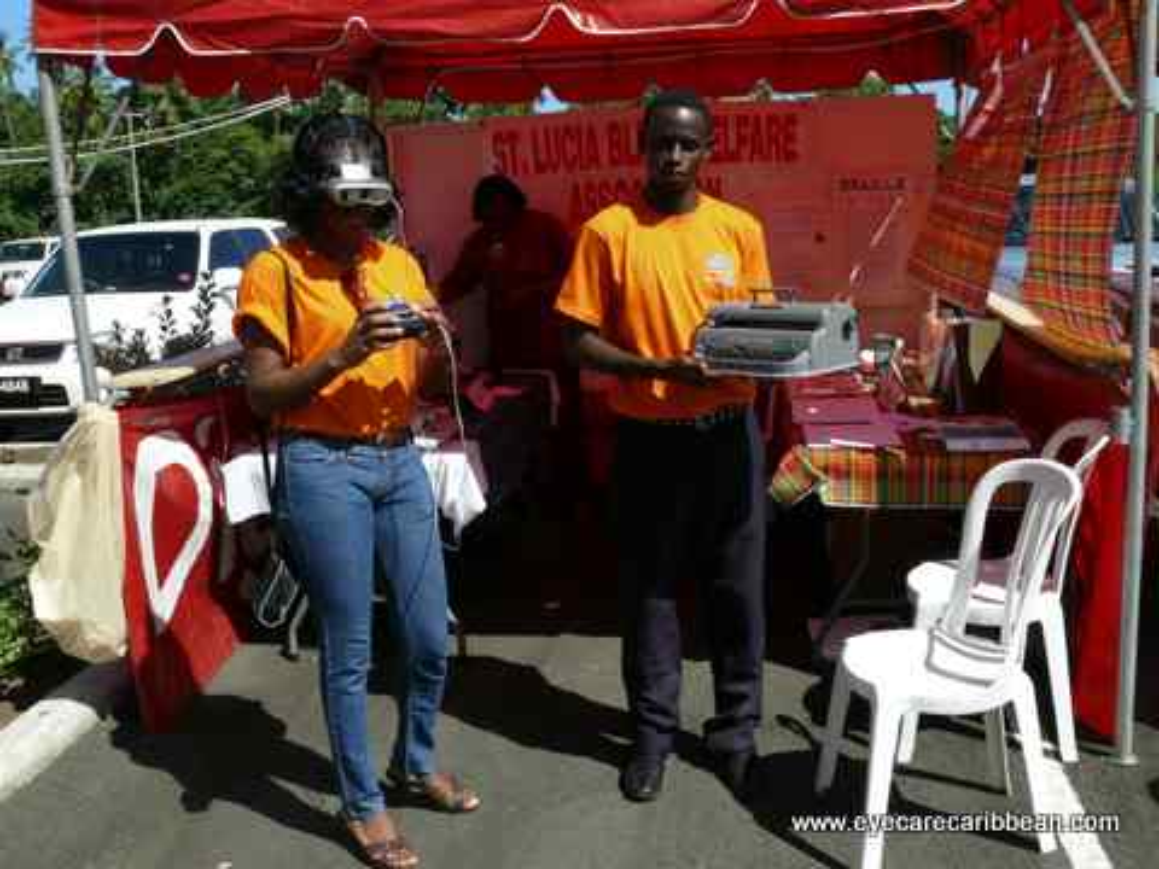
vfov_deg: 40.7
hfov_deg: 52.6
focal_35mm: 35
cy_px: 434
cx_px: 580
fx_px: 1172
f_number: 6.3
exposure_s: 1/400
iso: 100
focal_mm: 7.4
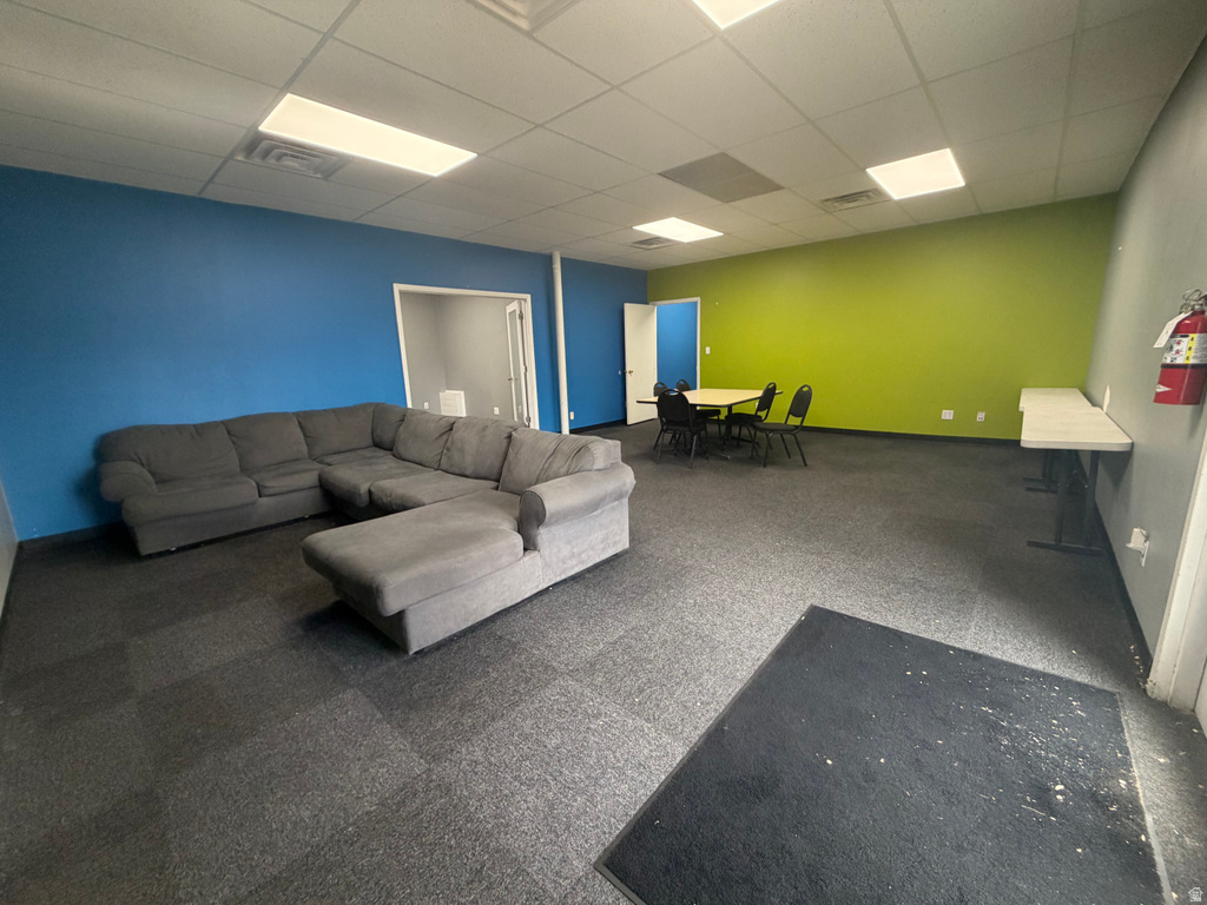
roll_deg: +2.0
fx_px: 488
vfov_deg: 85.7
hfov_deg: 102.1
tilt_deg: -12.0
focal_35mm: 14
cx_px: 604
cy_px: 452
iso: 160
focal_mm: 2.22
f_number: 2.2
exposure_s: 1/60
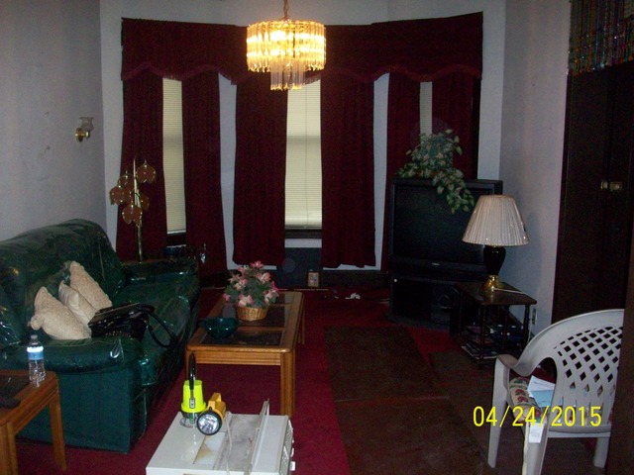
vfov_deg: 41.8
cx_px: 317
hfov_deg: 54.0
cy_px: 238
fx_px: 623
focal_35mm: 34
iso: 320
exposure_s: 1/60
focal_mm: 5.7
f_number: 2.8
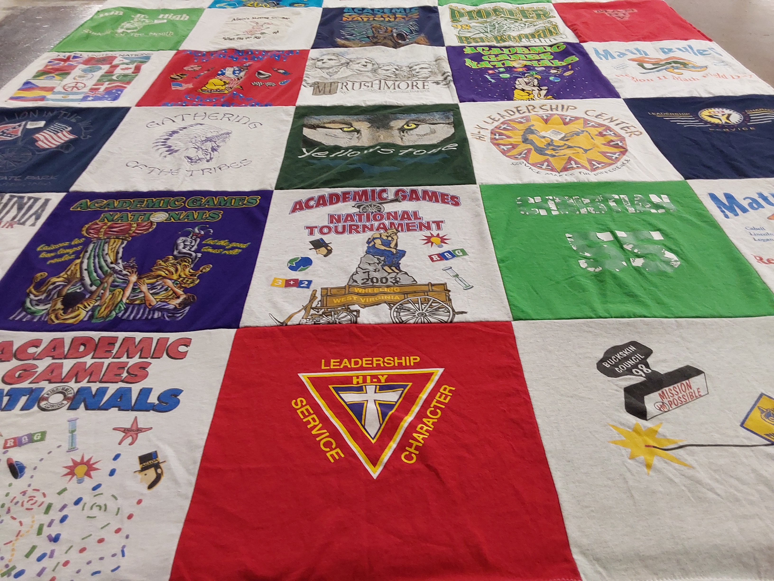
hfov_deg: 63.4
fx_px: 626
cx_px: 387
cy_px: 290
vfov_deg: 49.7
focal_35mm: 28
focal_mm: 2.91
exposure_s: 1/50
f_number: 1.9
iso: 80
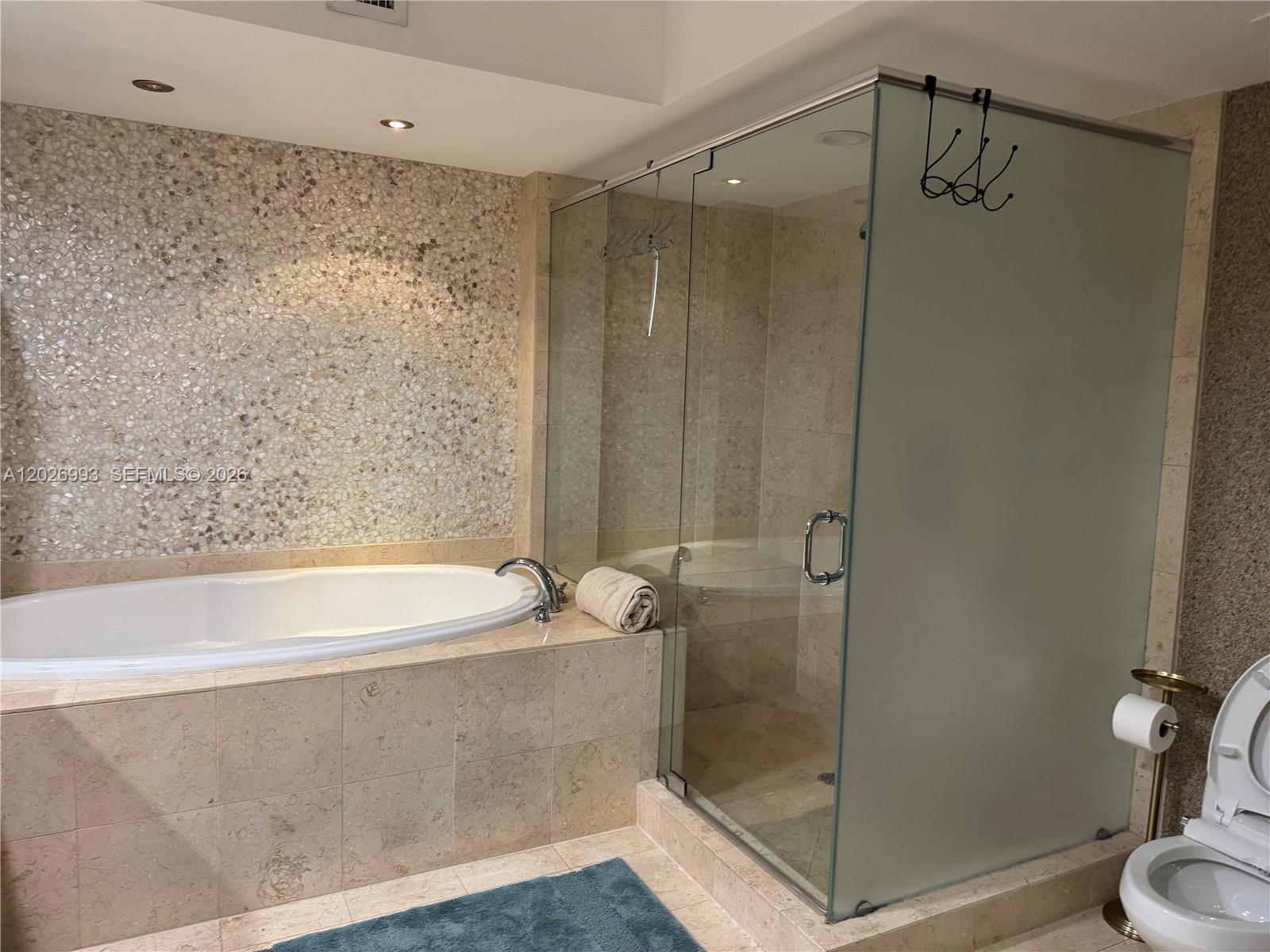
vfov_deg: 56.8
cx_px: 635
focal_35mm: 24
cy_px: 476
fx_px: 881
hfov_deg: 71.6
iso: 200
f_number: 1.78
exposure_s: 1/60
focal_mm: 6.76
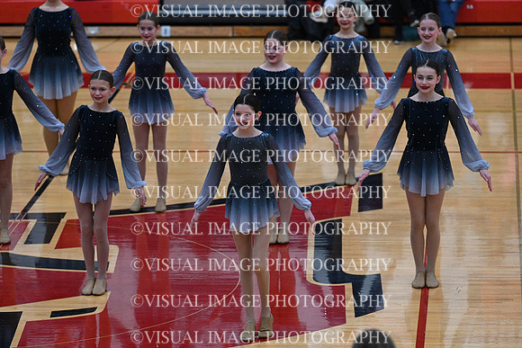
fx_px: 2683
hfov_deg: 11.1
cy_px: 174
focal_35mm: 185
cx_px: 261
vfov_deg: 7.4
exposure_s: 1/400
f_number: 4
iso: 4000
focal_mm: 185
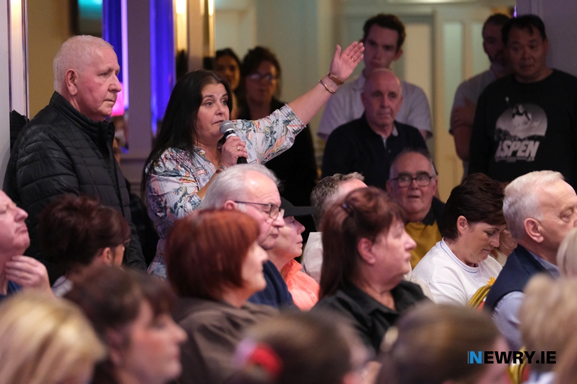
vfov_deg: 6.5
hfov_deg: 9.8
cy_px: 192
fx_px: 3366
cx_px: 288
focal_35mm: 210
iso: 6400
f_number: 2.8
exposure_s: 1/60
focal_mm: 140
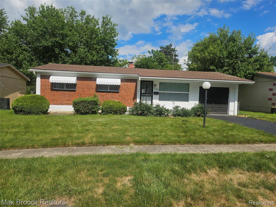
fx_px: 191
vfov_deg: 56.8
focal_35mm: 24
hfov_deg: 71.6
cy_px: 104
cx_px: 138
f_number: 1.8
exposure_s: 1/6511
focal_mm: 5
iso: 50
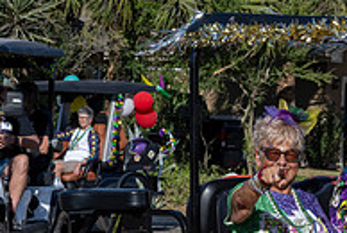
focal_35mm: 185
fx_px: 1786
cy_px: 227
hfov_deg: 11.0
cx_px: 340
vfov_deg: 7.4
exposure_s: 1/1250
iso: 560
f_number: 10
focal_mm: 62
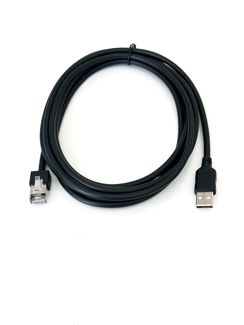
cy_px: 162
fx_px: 451
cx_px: 122
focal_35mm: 48
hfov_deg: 30.3
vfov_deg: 39.6
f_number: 1.78
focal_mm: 6.86
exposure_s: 1/129
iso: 50
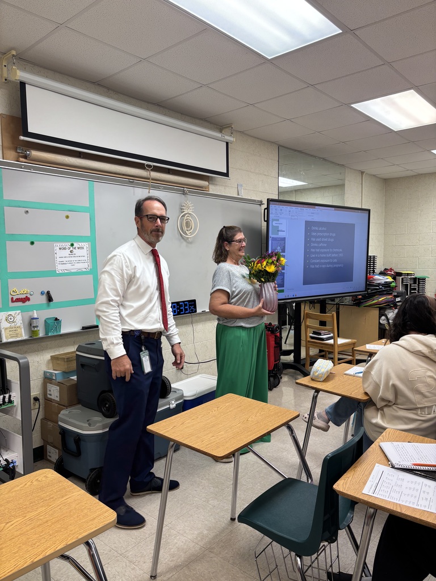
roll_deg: -0.1
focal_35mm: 26
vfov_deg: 67.3
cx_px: 218
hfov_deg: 53.1
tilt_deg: -4.2
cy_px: 290
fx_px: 437
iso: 50
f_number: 1.6
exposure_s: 1/62
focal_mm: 5.96
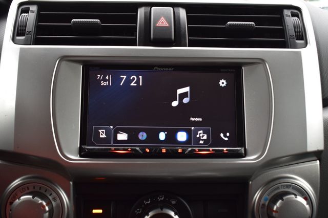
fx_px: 423
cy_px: 109
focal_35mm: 46
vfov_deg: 28.9
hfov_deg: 42.3
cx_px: 164
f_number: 6.3
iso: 500
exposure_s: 1/15
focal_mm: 31
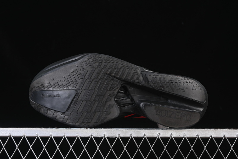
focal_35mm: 75
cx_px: 119
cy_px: 80
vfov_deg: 18.2
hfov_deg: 27.0
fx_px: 496
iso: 160
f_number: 6.3
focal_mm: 50
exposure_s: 1/50
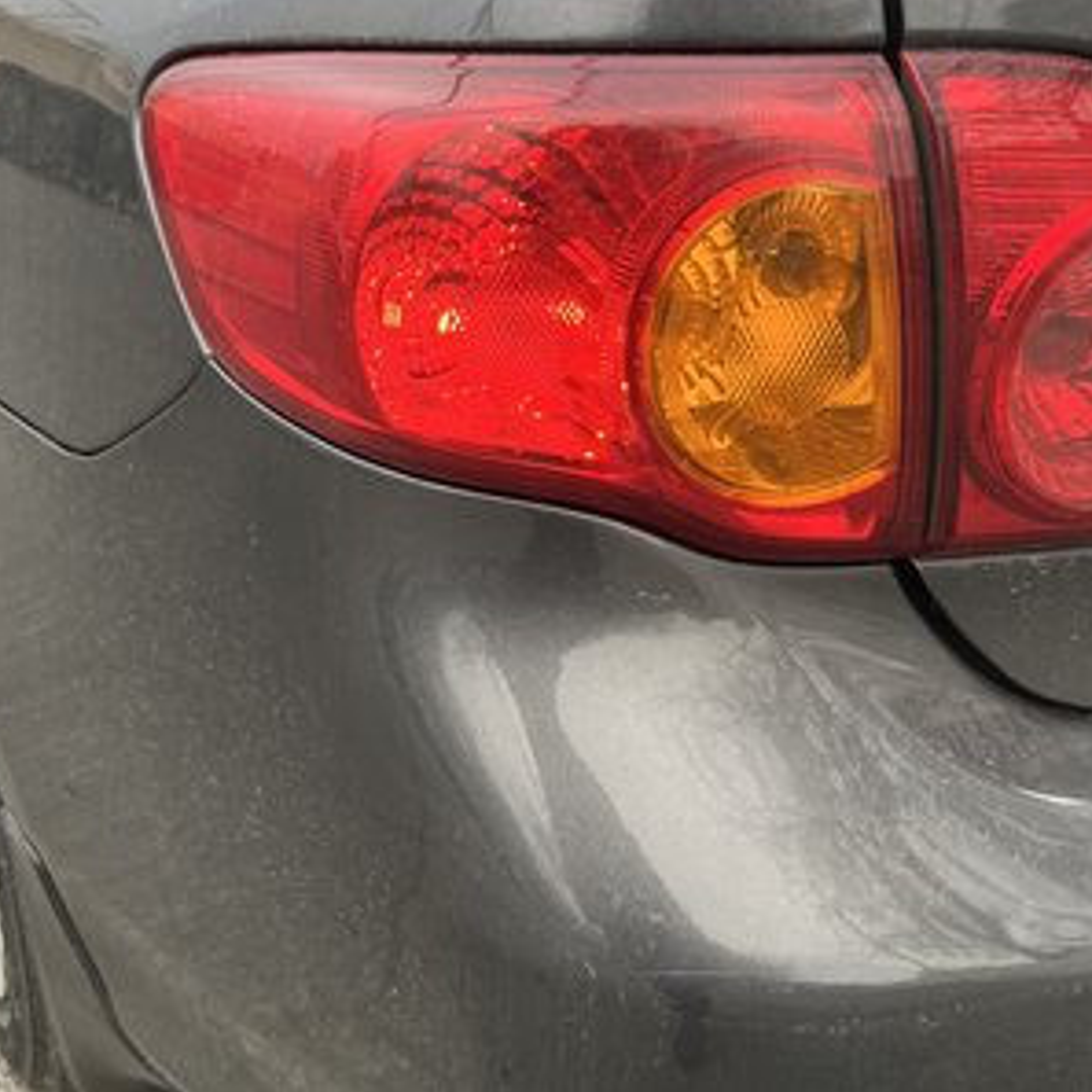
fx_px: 1106
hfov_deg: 52.3
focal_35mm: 31
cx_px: 629
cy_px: 544
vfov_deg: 52.5
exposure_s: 1/122
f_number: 1.6
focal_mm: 5.1
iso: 40
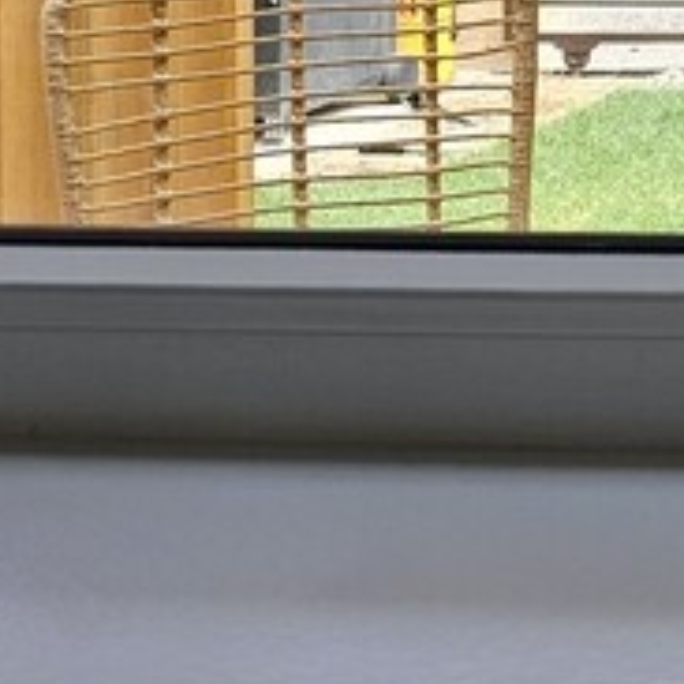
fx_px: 2549
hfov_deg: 12.8
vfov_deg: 14.1
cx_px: 1469
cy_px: -400
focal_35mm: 114
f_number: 1.7
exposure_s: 1/100
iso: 25
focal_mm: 6.3
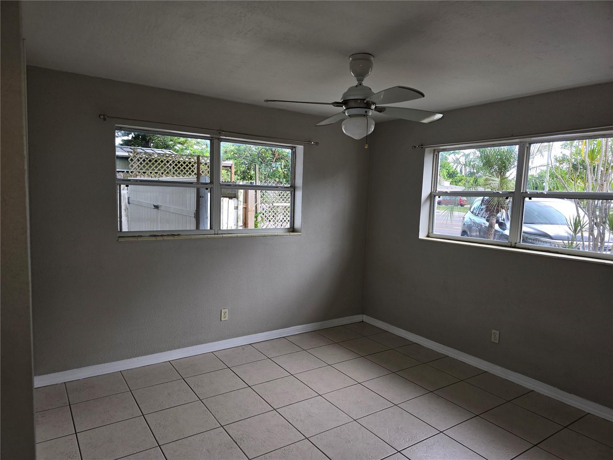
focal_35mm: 23
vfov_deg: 58.9
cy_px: 230
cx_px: 306
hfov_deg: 73.9
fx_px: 407
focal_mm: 6.3
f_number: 1.7
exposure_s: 1/60
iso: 16
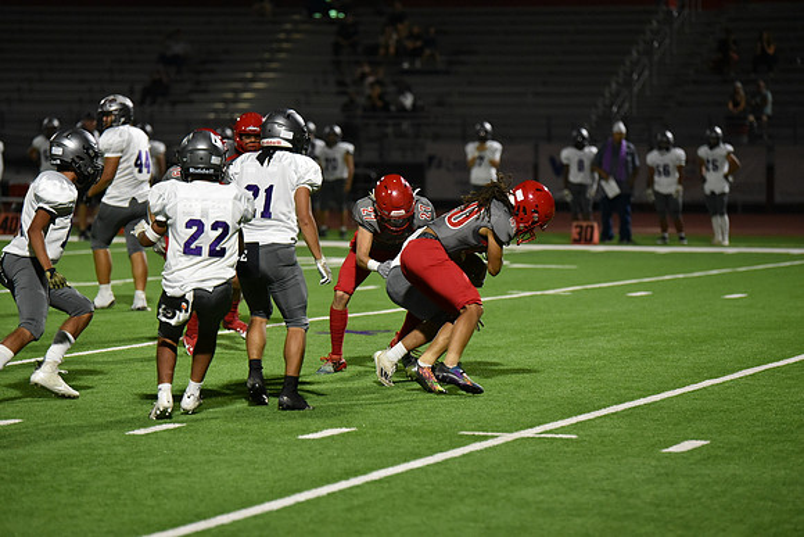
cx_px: 402
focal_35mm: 170
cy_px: 268
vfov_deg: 8.1
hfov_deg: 12.1
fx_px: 3797
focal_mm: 170
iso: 5600
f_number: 2.8
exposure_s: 1/1000
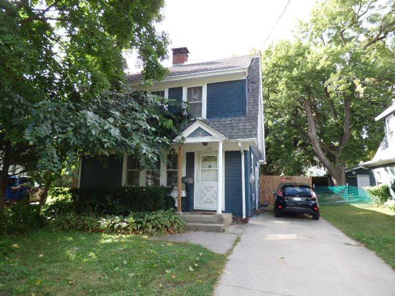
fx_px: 228
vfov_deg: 66.0
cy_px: 148
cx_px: 198
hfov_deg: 81.7
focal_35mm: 20
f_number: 2.8
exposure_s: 1/200
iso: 100
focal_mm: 3.58
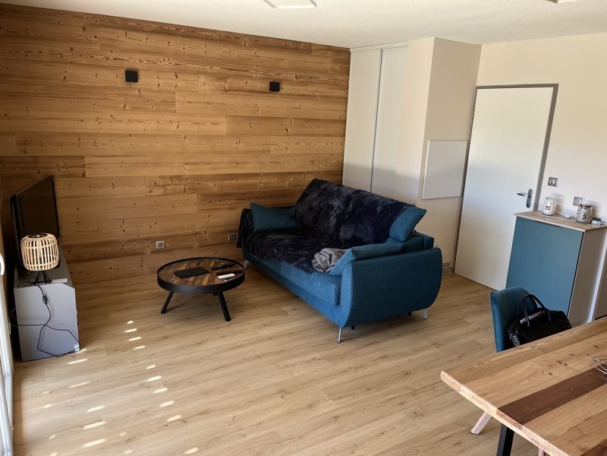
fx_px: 456
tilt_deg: -13.6
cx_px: 304
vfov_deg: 53.1
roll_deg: -2.3
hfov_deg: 67.3
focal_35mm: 26
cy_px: 228
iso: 100
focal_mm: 5.1
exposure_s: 1/122
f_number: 1.6
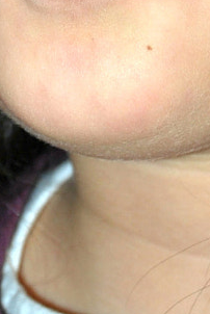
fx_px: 3820
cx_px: 125
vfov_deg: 4.7
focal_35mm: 438
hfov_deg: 3.1
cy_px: -81
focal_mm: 55
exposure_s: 1/100
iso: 100
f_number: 5.6
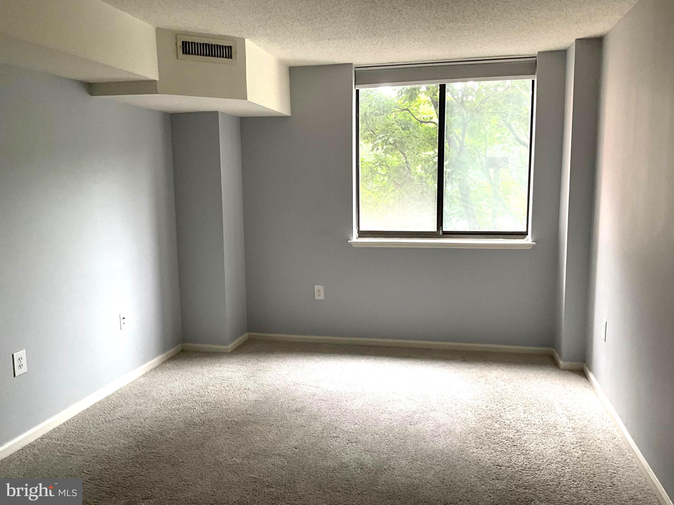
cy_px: 252
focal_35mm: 29
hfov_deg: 61.7
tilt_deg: -9.3
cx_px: 337
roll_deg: +0.9
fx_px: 565
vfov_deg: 48.2
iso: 64
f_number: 1.8
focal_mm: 3
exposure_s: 1/60
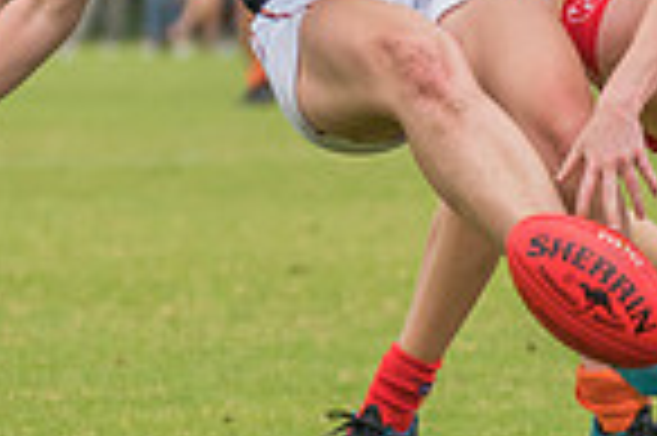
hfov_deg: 2.0
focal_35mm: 1037
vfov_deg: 1.3
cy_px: 21
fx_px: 18904
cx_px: 464
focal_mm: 210
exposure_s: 1/1250
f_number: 6.3
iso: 500
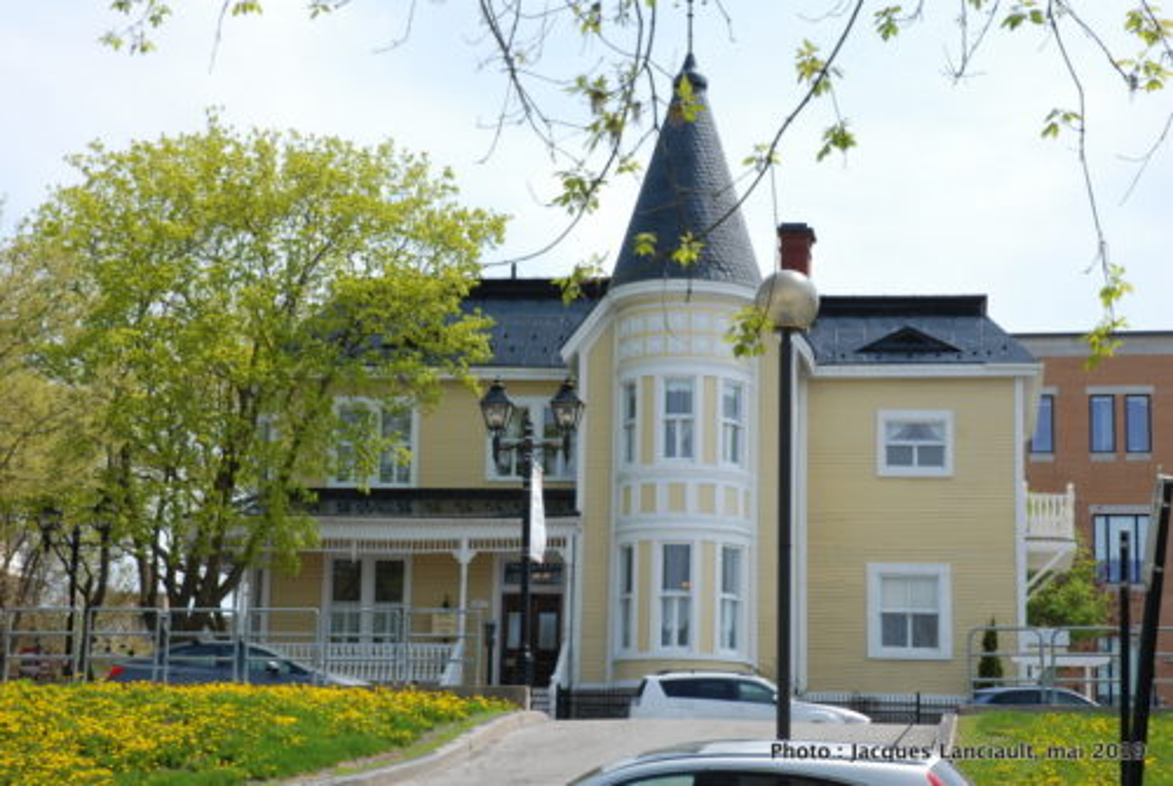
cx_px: 586
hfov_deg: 27.0
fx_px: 2447
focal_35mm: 75
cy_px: 393
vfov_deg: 18.2
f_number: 14
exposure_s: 1/60
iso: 100
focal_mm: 50
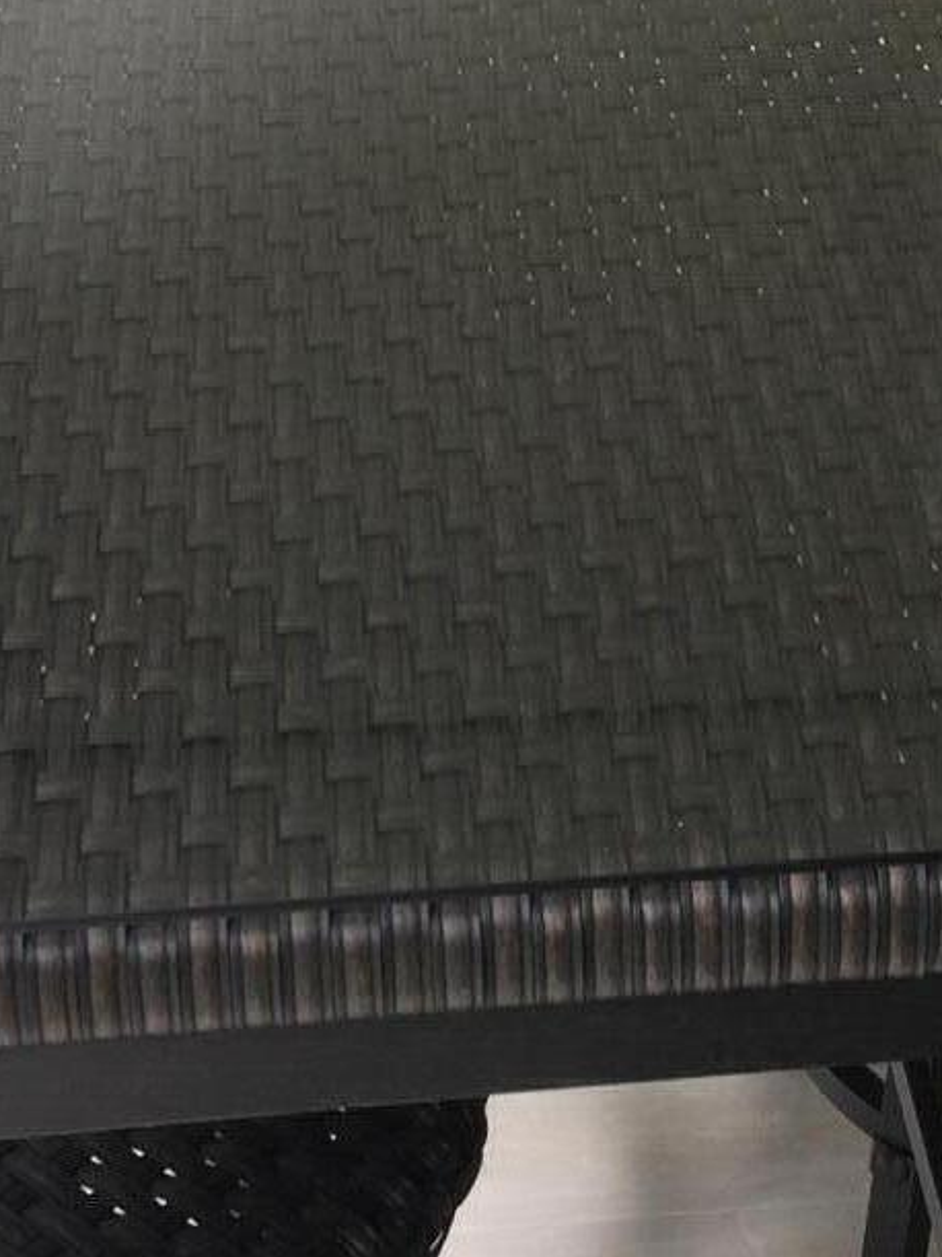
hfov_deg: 15.5
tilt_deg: -27.3
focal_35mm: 95
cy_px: 354
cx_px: 599
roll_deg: +0.9
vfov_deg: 20.5
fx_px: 3448
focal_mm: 4.15
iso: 32
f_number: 2.2
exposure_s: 1/60
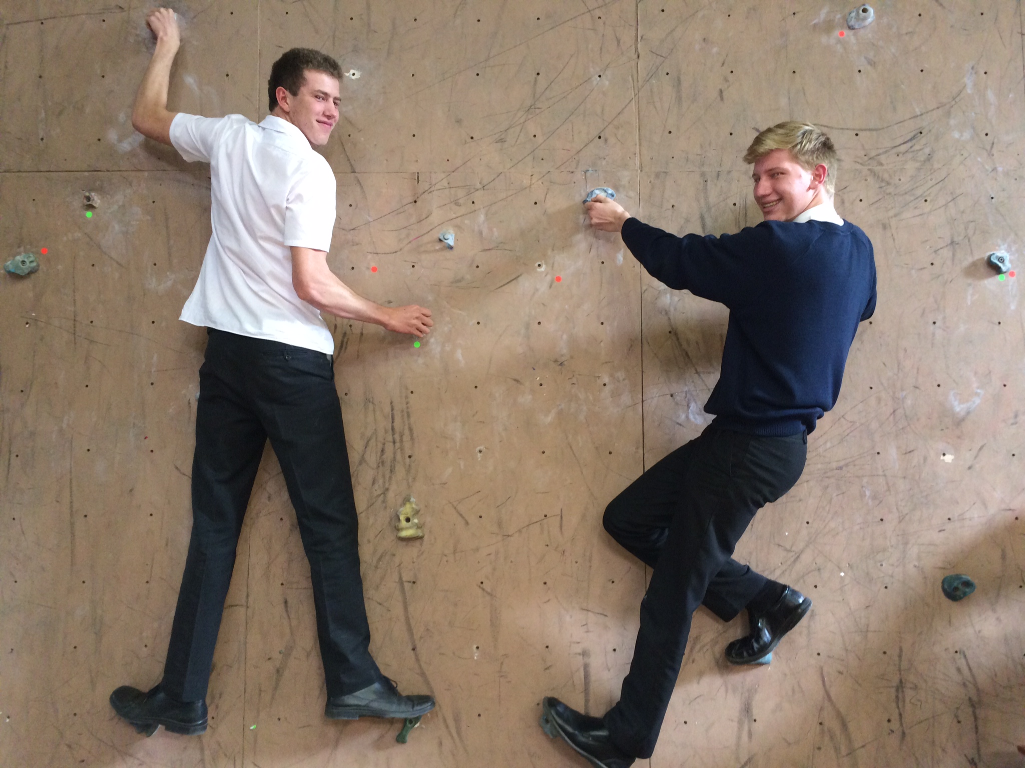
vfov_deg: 48.2
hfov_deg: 61.7
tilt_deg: +4.9
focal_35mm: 29
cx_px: 512
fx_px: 859
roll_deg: +0.4
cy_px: 384
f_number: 2.2
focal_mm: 4.15
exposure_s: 1/20
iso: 200
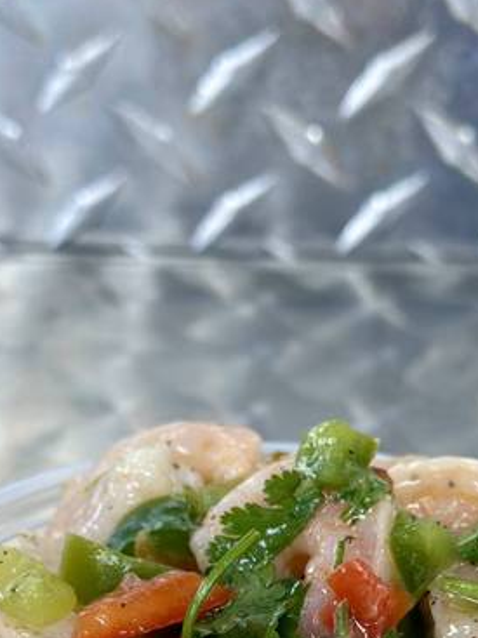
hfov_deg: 15.4
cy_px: 616
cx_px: 271
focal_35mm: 96
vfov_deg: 19.9
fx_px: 1769
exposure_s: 1/120
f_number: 1.78
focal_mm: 6.86
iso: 125
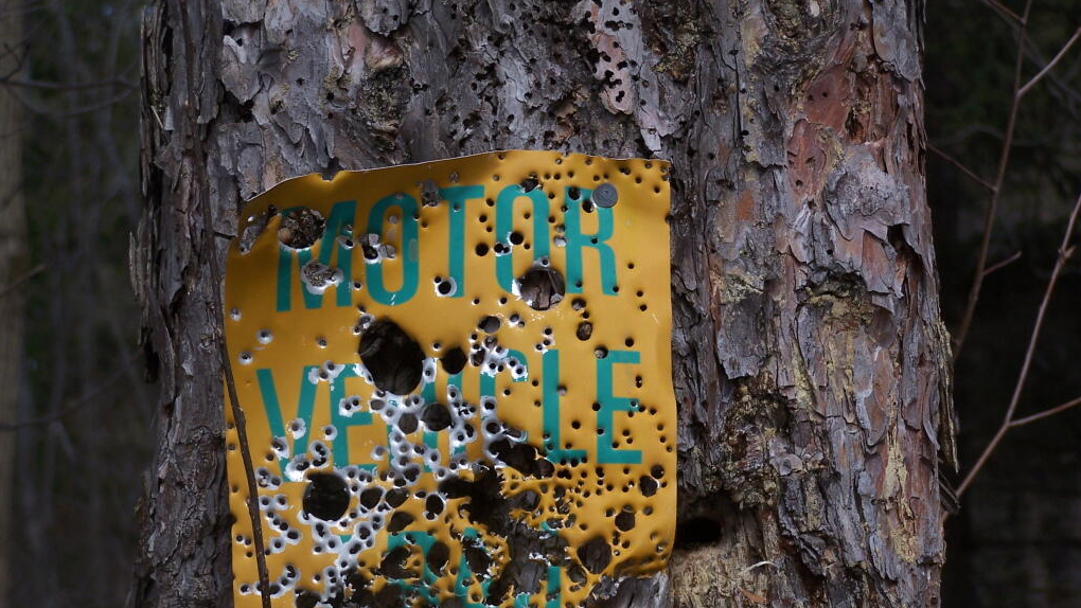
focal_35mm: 140
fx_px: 4013
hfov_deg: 15.3
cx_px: 539
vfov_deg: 8.7
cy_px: 394
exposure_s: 1/640
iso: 80
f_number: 3.2
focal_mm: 21.2
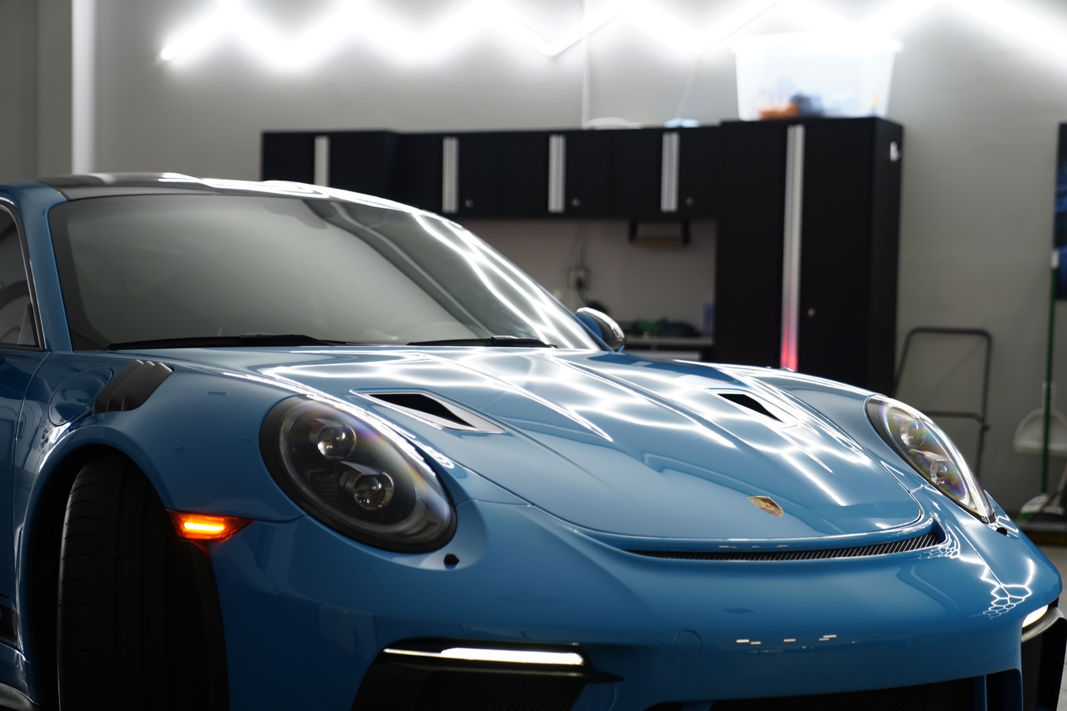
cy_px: 356
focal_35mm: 70
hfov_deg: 28.8
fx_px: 2074
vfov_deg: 19.5
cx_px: 534
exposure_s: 1/25
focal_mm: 70
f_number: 2.8
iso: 640
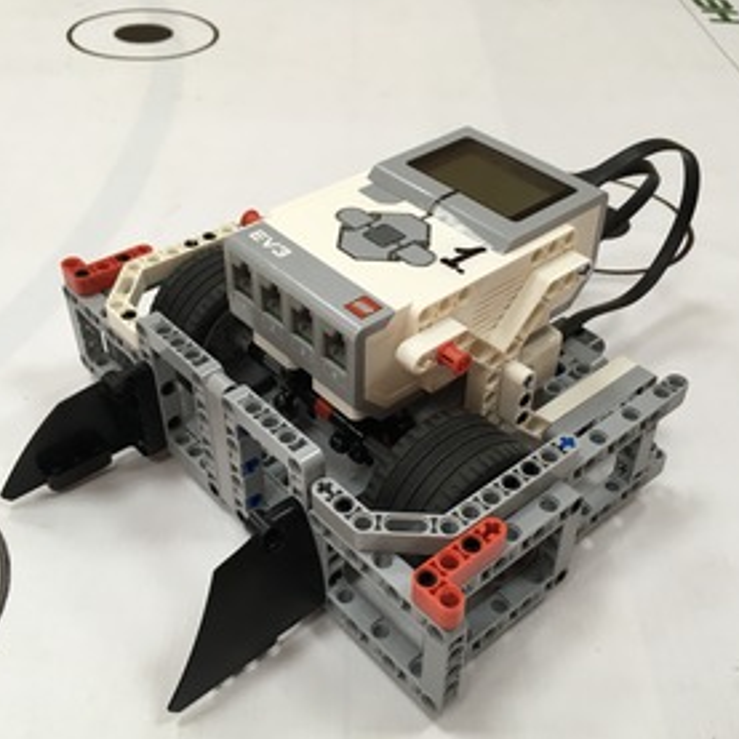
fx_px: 894
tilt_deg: -38.7
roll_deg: -3.5
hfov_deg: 44.9
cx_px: 374
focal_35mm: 37
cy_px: 395
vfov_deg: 44.9
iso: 32
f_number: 2.2
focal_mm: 4.15
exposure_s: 1/33
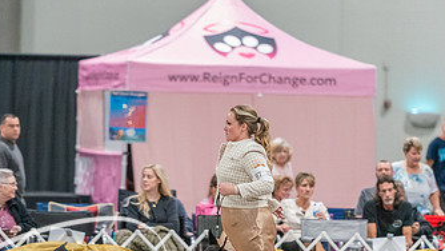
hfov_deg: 5.9
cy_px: 170
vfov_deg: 3.3
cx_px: 183
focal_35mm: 364
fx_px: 4296
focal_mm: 200
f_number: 2.8
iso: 6400
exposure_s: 1/250
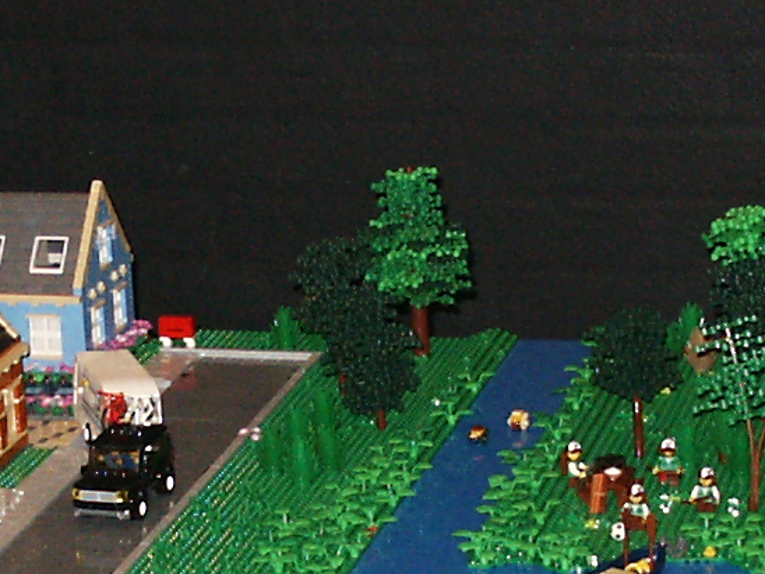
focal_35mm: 145
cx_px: 173
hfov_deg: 13.6
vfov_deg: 10.2
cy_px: 489
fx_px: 3204
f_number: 3
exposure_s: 1/45
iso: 200
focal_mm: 7.2
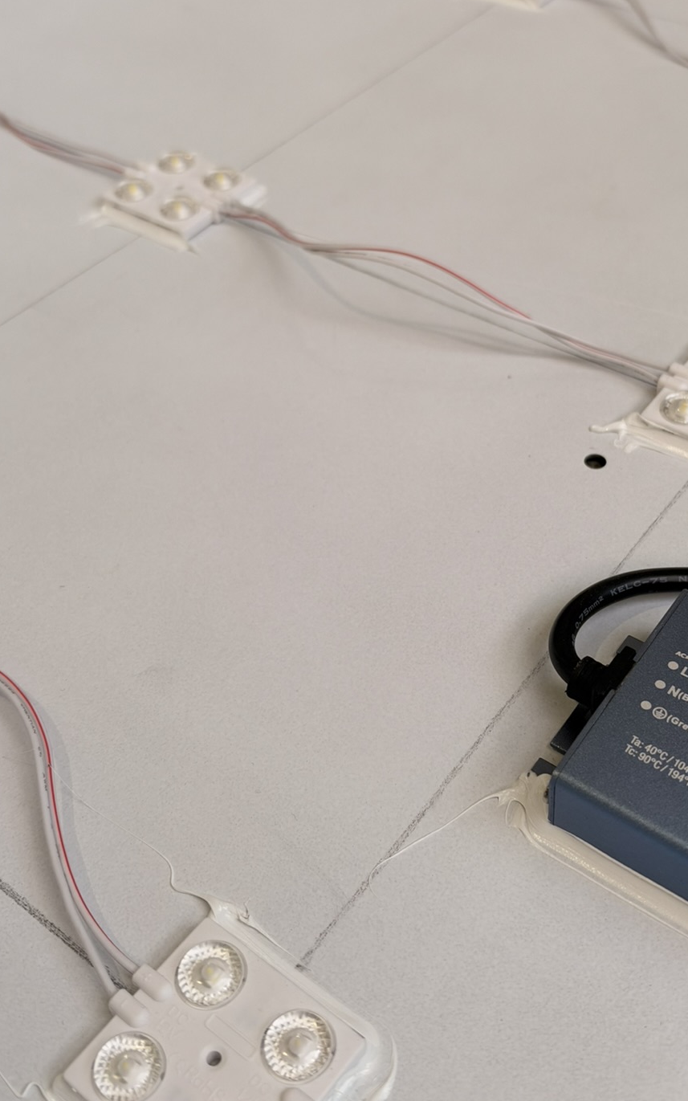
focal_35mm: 38
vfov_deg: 51.4
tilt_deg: -44.6
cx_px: 416
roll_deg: +3.5
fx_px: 1140
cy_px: 484
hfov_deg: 33.5
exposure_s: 1/450
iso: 64
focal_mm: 6.93
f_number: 1.8
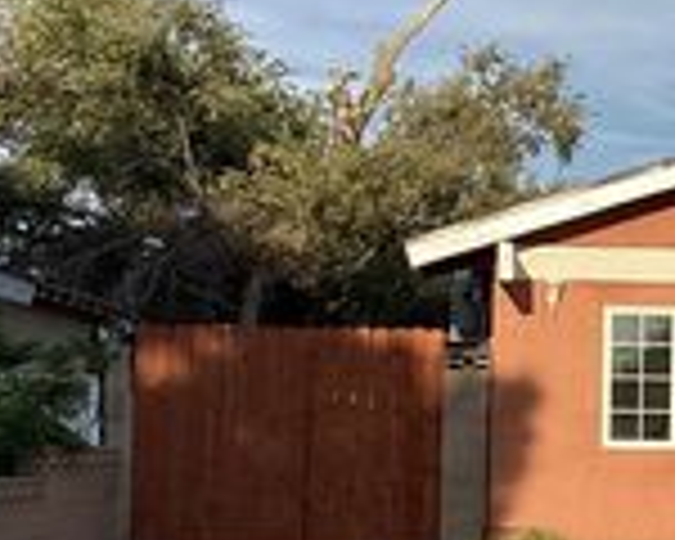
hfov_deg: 17.2
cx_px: 1012
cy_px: 353
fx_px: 2018
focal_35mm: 101
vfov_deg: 15.2
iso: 25
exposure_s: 1/1294
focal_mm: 3.3
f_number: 2.4
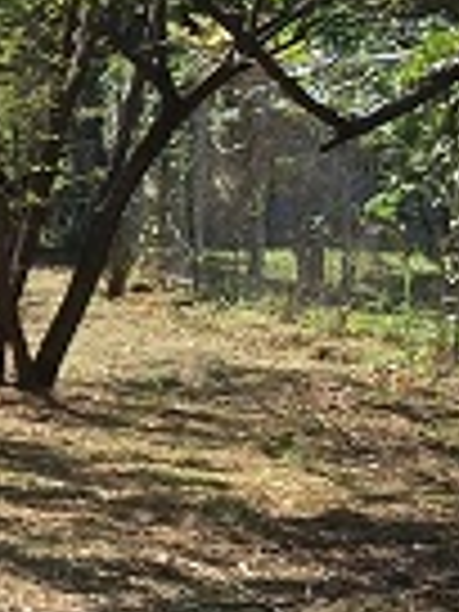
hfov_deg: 6.8
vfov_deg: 9.9
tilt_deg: -5.2
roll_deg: -0.6
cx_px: -837
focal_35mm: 199
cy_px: 488
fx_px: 3518
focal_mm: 4.15
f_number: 2.2
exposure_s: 1/1053
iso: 32
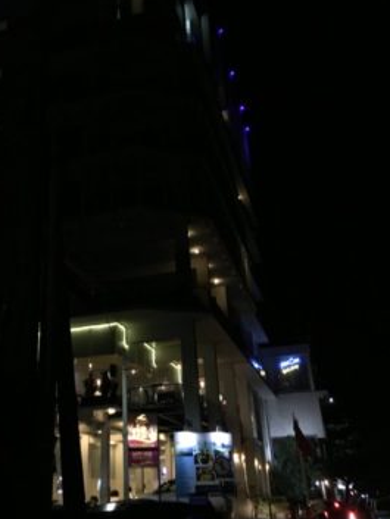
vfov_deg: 50.0
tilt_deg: +24.2
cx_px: 159
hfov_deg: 38.6
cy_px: 229
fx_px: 555
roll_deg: +1.1
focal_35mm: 37
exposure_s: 1/33
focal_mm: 4.15
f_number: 2.2
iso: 160
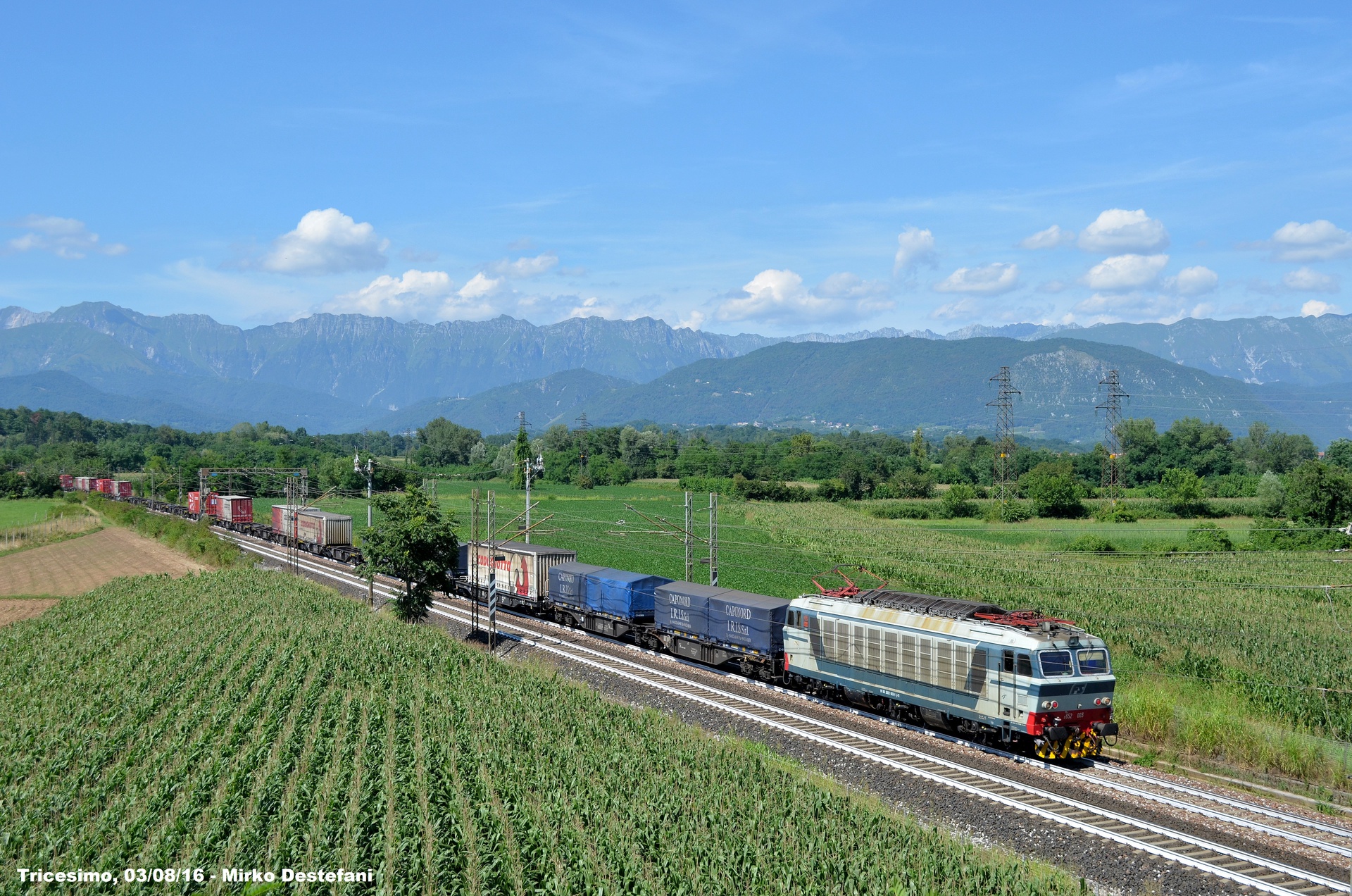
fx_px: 1687
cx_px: 676
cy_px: 448
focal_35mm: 45
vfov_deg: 29.7
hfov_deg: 43.7
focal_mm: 30
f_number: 7.1
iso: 250
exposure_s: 1/800
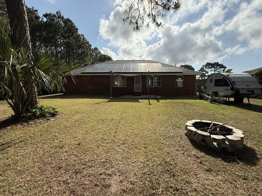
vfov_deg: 85.7
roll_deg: +1.5
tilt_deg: -5.7
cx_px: 131
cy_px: 98
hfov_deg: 102.1
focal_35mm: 14
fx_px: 106
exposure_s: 1/4425
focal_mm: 2.22
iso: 50
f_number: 2.2
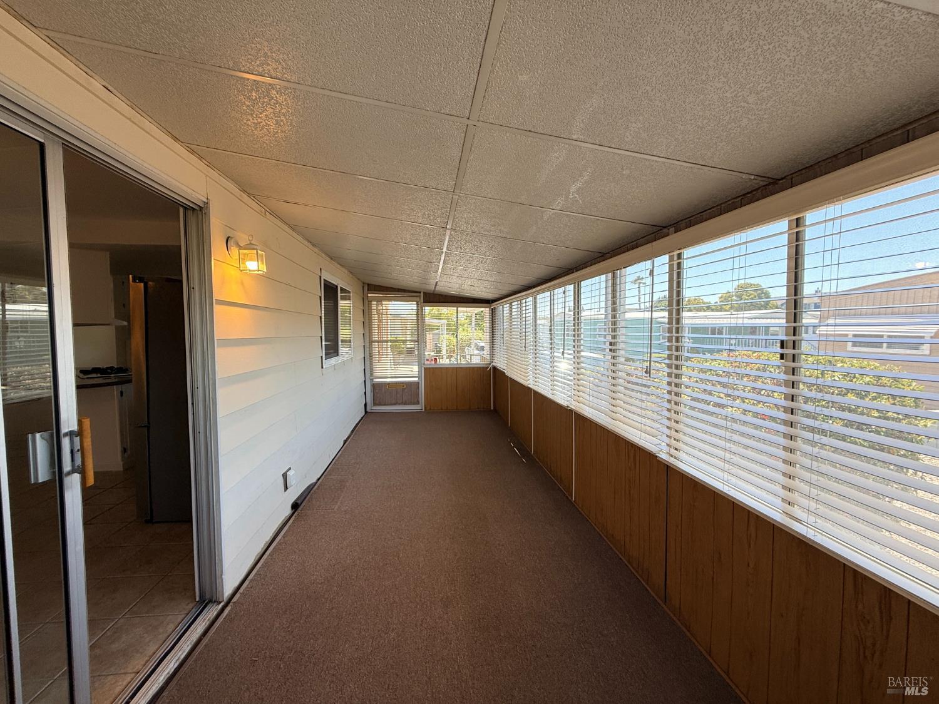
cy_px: 352
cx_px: 470
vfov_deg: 85.7
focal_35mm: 14
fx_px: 380
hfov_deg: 102.1
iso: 50
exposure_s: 1/170
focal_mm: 2.22
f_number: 2.2
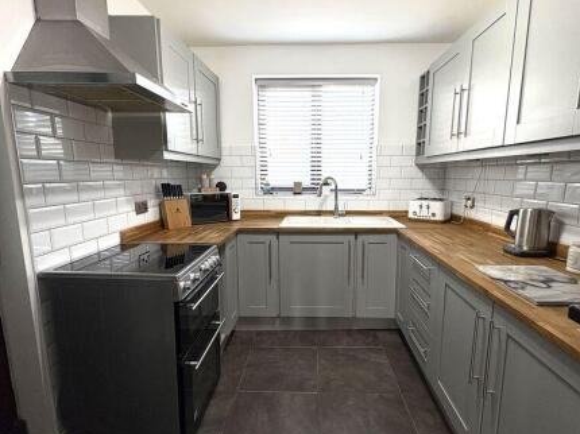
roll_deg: +0.5
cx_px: 306
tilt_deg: -9.5
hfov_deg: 84.6
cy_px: 227
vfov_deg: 68.6
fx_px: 318
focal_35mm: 19
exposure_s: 1/60
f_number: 2.2
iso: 250
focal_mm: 2.22
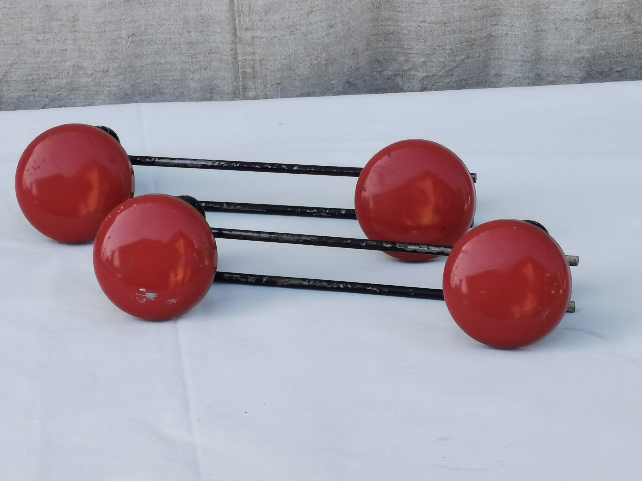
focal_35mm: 182
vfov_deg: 8.2
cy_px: 240
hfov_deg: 10.9
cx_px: 321
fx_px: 3375
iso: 50
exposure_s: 1/252
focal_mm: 7.48
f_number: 2.4
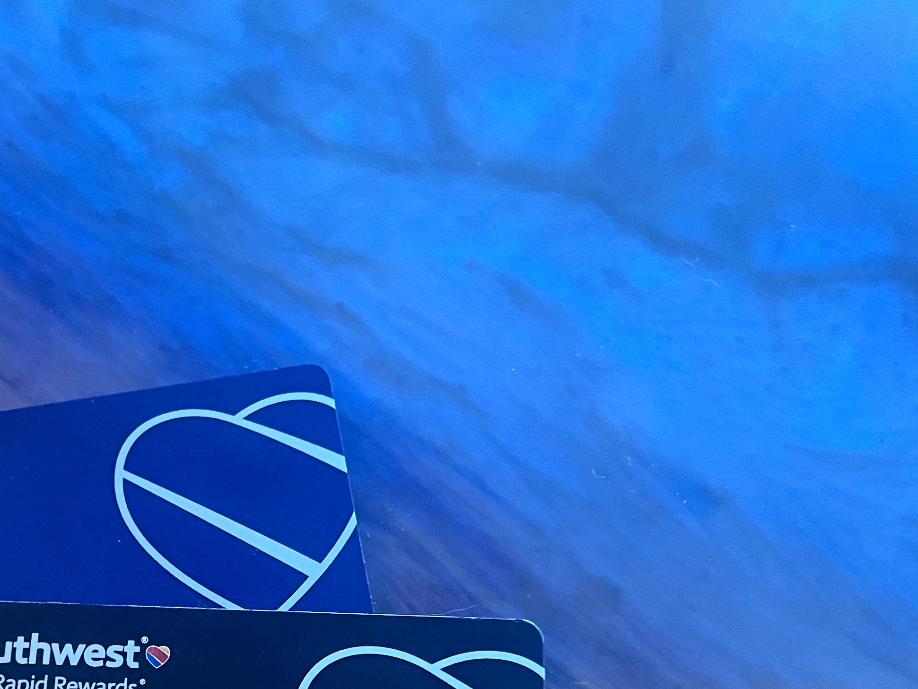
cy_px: 642
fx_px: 1432
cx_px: 223
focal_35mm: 54
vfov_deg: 26.0
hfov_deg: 34.7
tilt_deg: -69.3
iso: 400
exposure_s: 1/60
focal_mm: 5.7
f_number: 1.5
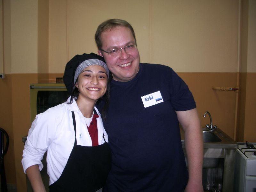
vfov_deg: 40.7
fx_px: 259
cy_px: 96
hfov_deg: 52.6
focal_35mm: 35
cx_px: 128
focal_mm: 5.8
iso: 100
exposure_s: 1/40
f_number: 2.6
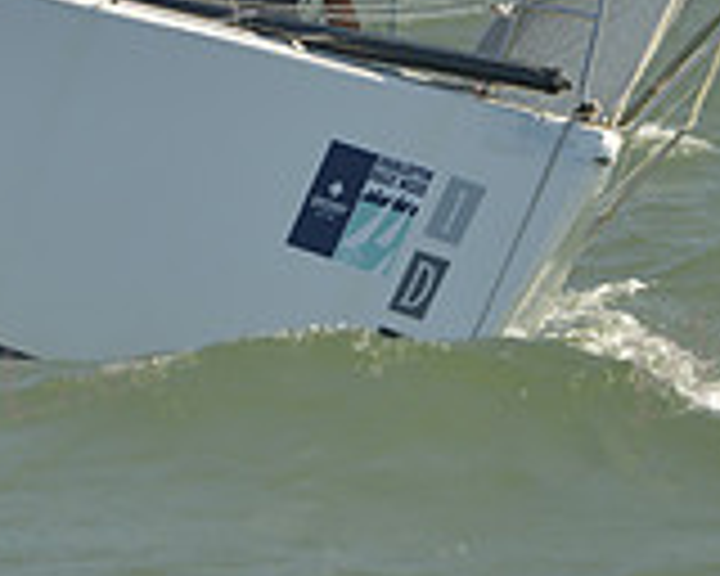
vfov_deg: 3.0
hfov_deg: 3.8
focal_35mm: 510
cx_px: 392
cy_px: 137
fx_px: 10868
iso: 280
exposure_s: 1/1000
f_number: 5.6
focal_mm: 150
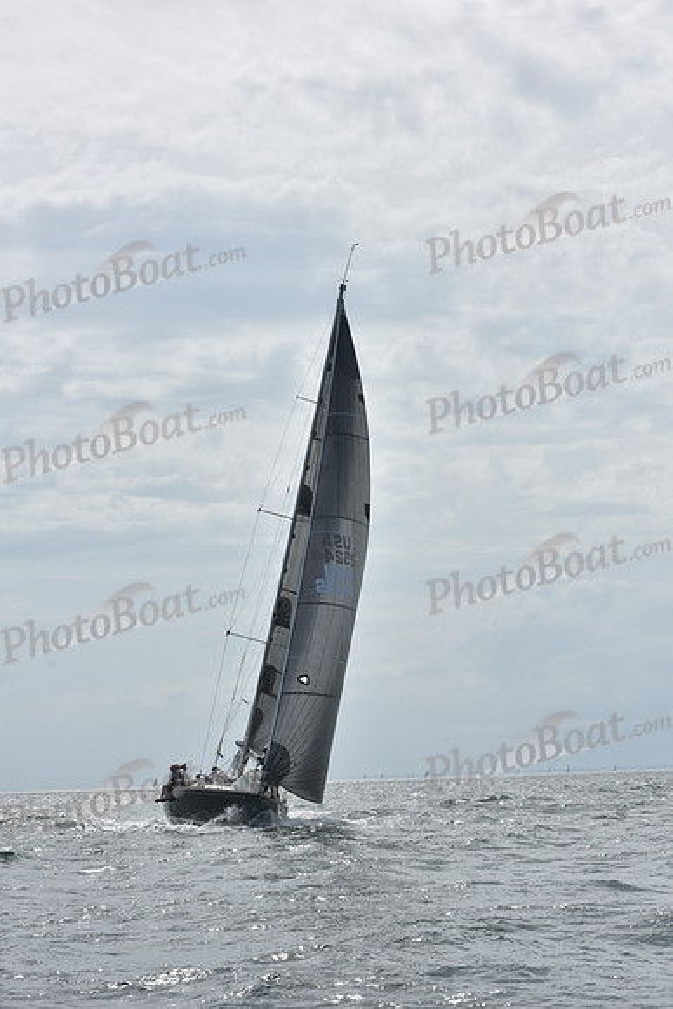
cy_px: 504
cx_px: 336
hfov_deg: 16.1
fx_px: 2382
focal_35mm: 85
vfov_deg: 23.9
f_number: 9
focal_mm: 85
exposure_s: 1/1250
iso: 200
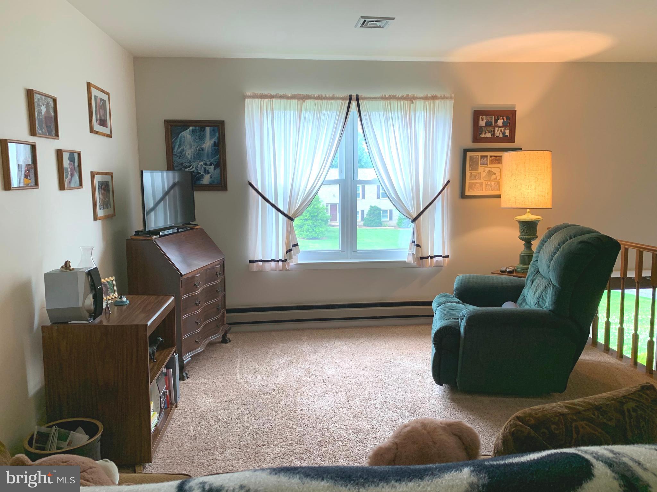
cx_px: 328
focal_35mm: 26
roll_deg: +0.9
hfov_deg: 67.3
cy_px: 246
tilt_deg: -7.4
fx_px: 493
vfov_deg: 53.1
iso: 100
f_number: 1.8
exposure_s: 1/120
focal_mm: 4.25
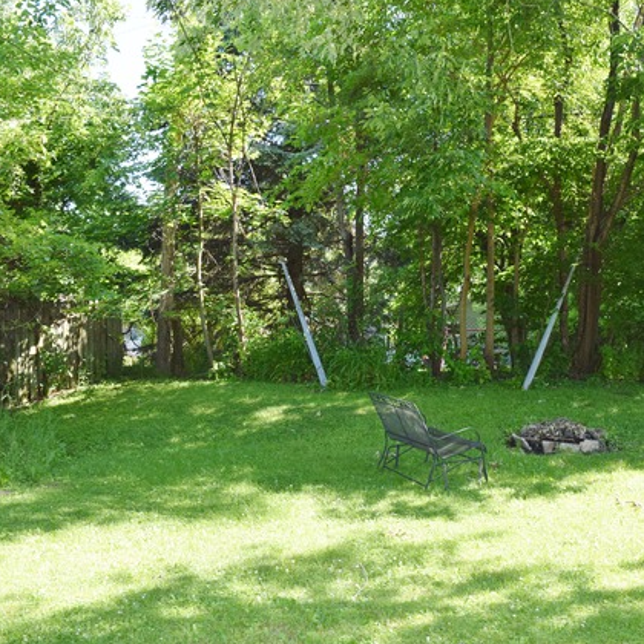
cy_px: 324
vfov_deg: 47.2
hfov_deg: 47.0
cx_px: 377
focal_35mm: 35
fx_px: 737
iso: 140
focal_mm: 18
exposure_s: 1/125
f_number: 5.6
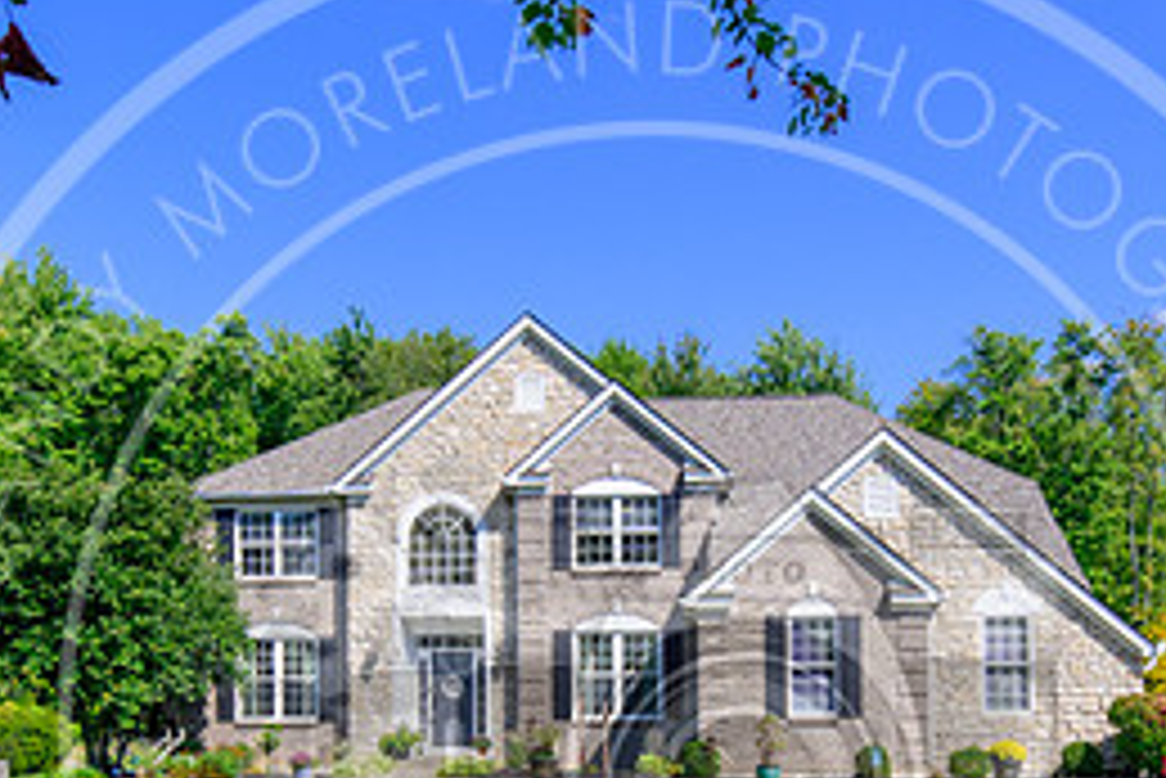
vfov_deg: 33.1
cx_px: 657
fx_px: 1231
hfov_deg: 50.5
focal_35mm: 38
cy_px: 717
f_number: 9
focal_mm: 17
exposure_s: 1/125
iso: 100
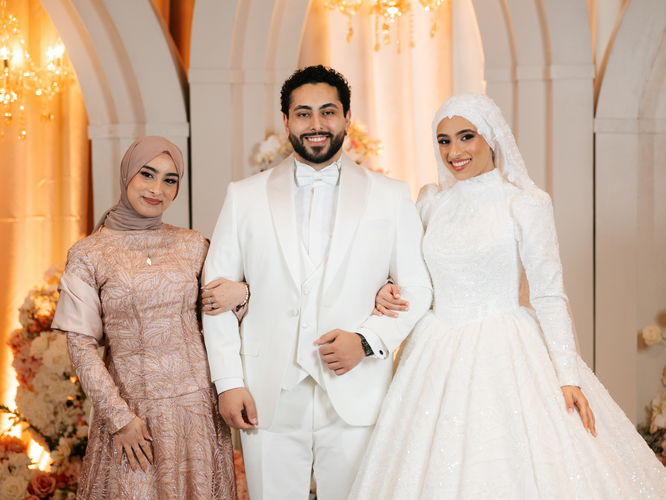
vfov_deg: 14.4
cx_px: 311
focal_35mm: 103
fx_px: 1982
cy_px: 243
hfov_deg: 19.1
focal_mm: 92
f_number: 2.8
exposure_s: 1/200
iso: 400
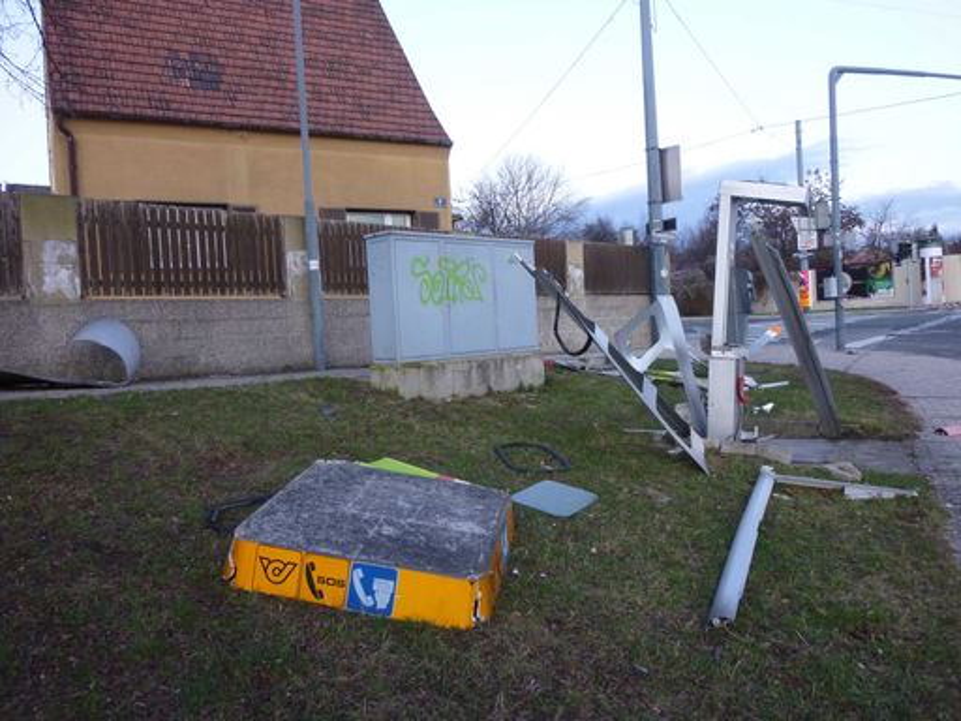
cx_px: 480
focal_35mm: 25
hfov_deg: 69.4
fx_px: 694
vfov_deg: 54.9
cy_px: 360
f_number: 3.3
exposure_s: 1/25
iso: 200
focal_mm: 4.5
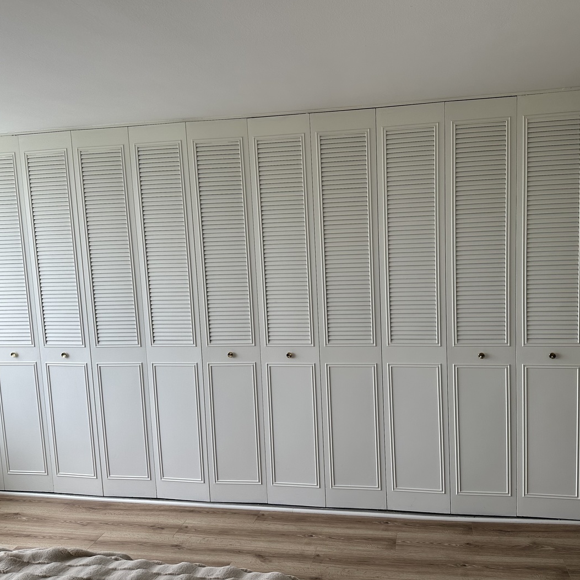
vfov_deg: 55.6
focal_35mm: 29
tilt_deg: -6.5
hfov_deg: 55.5
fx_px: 550
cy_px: 293
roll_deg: +2.2
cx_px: 322
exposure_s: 1/331
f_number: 1.78
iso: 80
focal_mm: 6.86
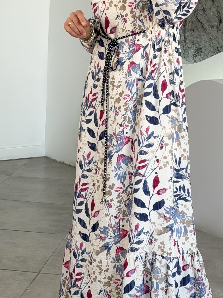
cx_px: 134
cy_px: 58
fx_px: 936
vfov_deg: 17.9
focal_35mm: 109
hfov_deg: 13.6
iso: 50
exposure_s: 1/144
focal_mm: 6.76
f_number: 1.78
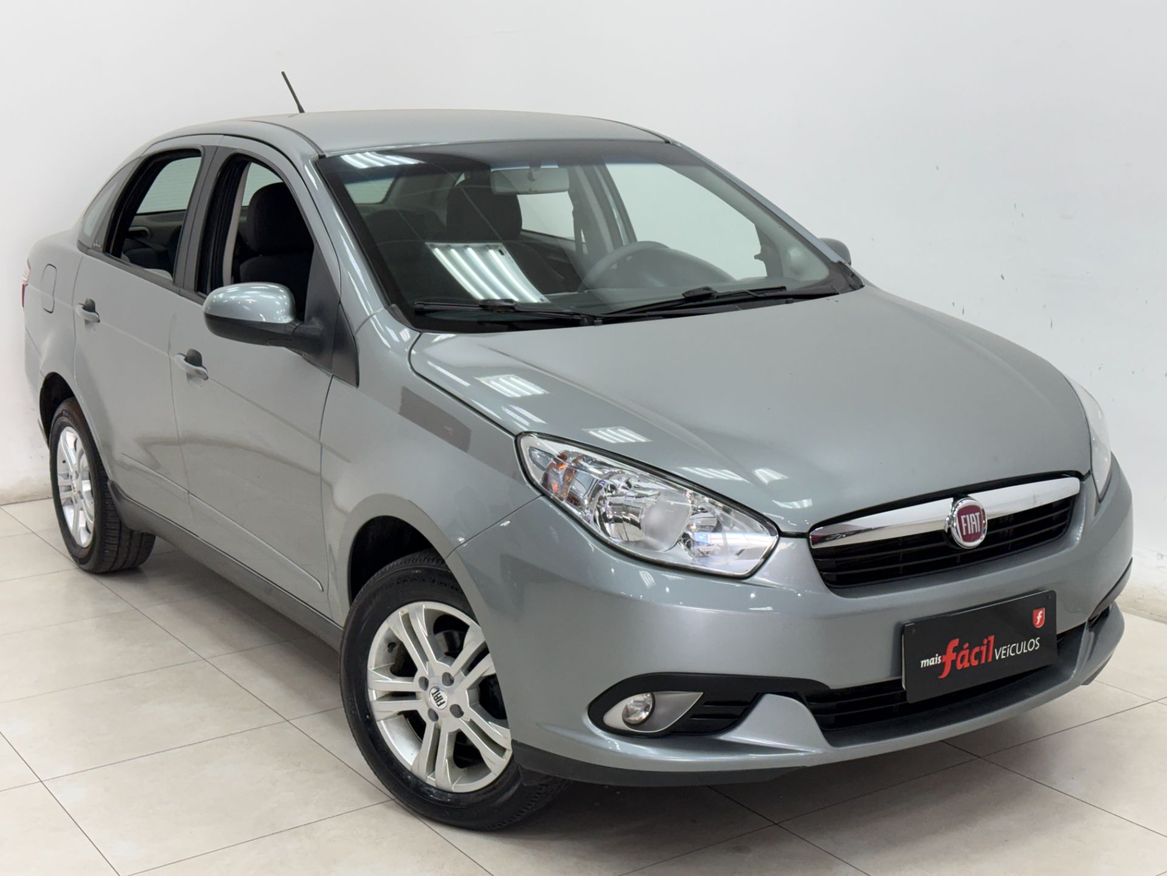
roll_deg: +1.7
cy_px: 438
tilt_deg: -11.5
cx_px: 584
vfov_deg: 30.3
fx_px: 1618
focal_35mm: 48
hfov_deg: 39.7
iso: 160
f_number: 1.78
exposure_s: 1/120
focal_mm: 6.76
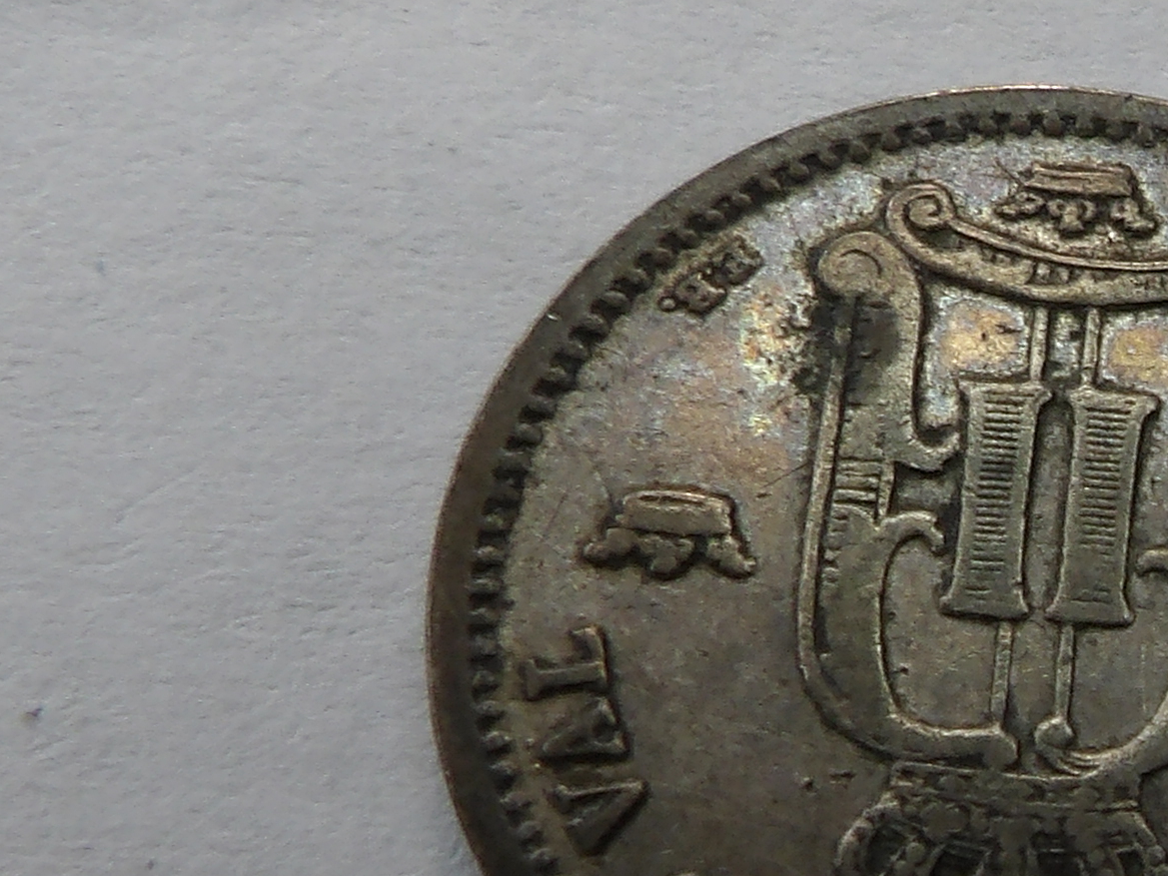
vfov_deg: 14.5
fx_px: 3442
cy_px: 654
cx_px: 1635
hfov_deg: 17.7
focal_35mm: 102
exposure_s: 1/30
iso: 117
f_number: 4.1
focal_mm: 4.2
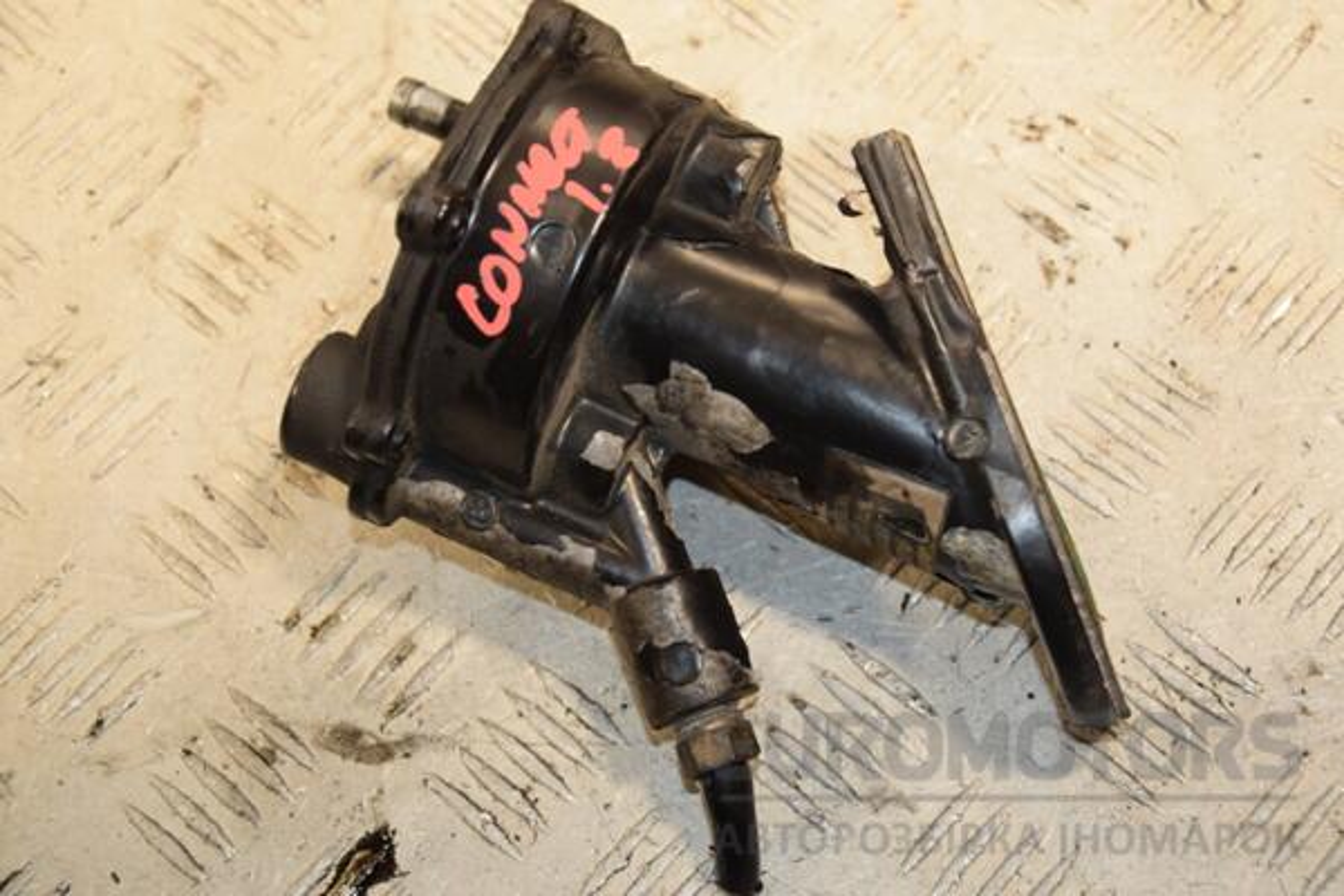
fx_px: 2800
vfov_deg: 18.2
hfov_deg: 27.0
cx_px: 672
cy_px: 448
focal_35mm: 75
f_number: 5
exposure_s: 1/200
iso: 800
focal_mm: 50
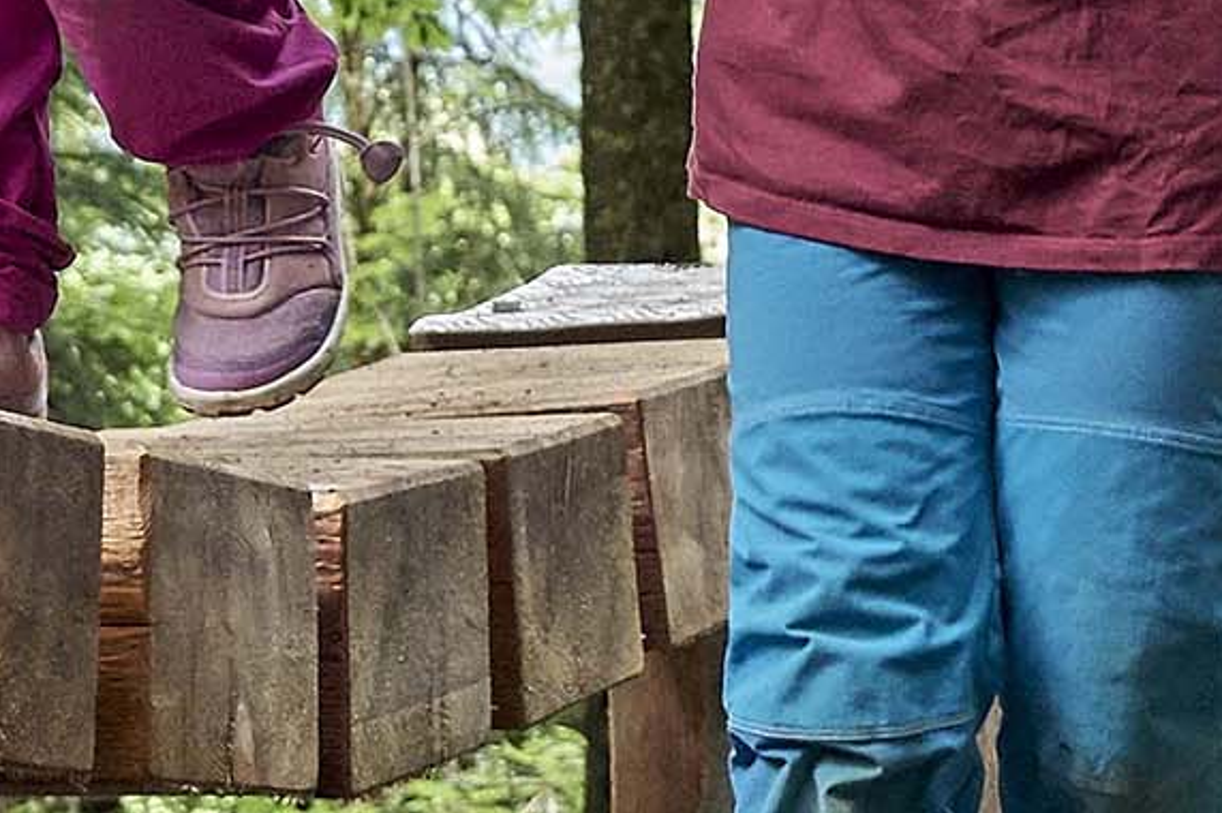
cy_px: -519
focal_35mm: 150
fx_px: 5089
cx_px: 120
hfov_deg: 13.6
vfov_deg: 8.8
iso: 2000
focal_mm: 22
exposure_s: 1/400
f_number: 3.9
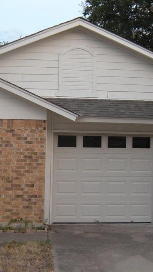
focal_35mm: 60
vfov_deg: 34.9
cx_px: 57
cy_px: 133
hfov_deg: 20.0
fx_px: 433
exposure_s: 1/55.1
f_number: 3.8
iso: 191
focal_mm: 5.9
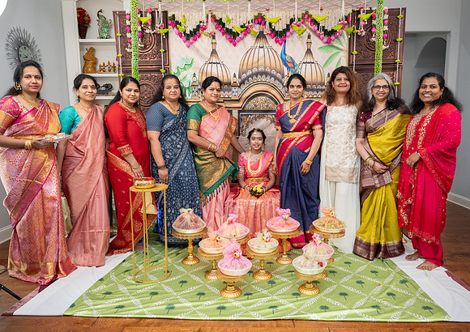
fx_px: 340
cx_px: 249
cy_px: 166
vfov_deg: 52.1
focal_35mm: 26
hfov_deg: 69.2
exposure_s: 1/160
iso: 1000
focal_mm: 24.5
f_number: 4
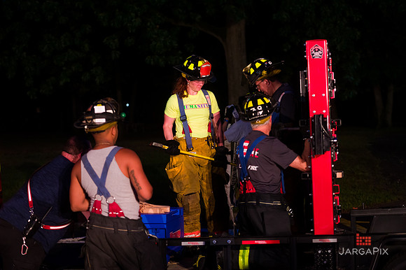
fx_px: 1014
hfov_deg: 22.6
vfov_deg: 15.2
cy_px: 135
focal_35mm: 90
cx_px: 203
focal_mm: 90
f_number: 3.2
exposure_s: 1/125
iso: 3200
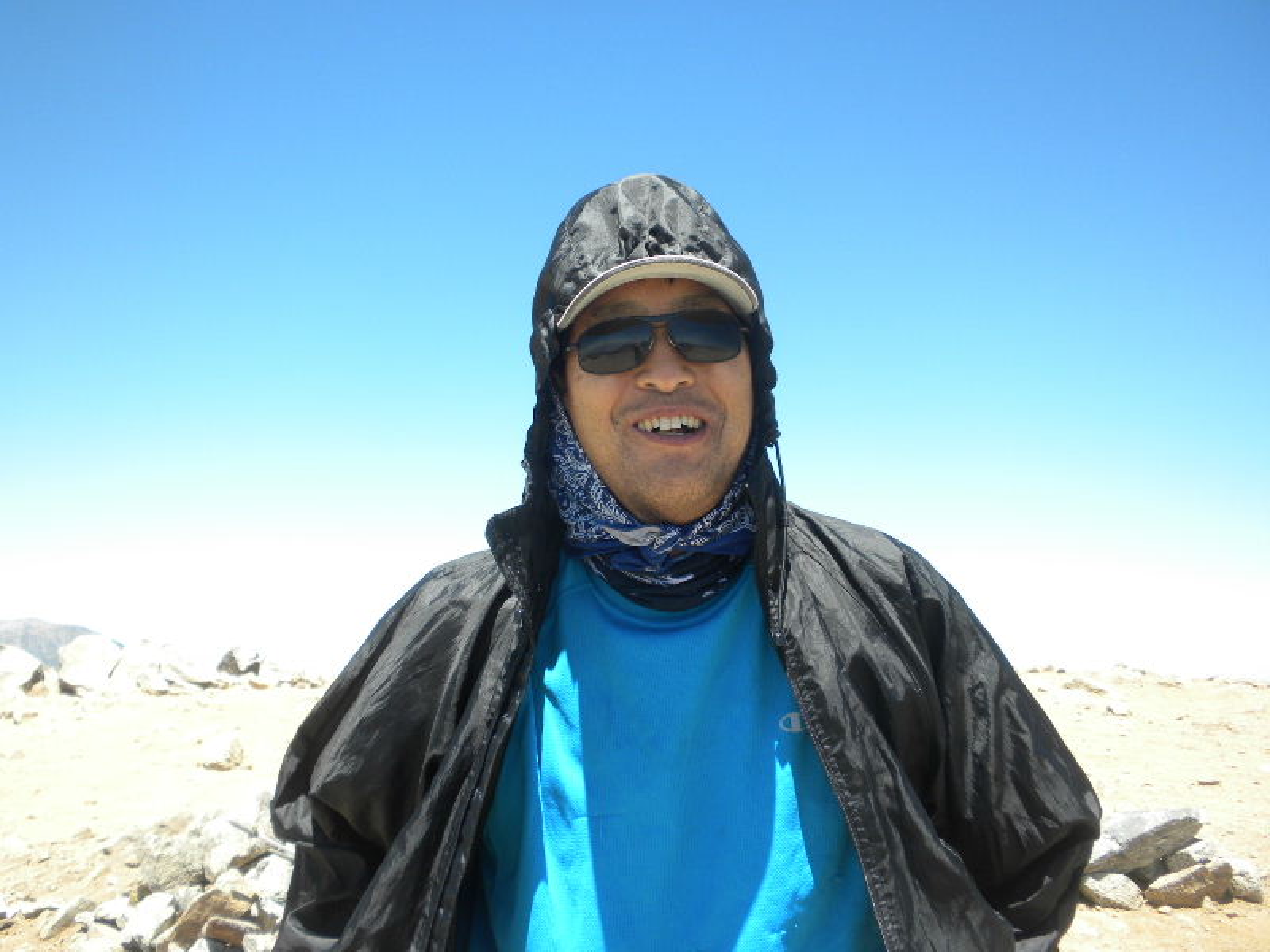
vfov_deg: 38.7
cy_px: 476
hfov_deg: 50.1
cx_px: 635
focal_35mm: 37
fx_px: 1357
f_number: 3.5
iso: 85
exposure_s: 1/432
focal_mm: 6.6
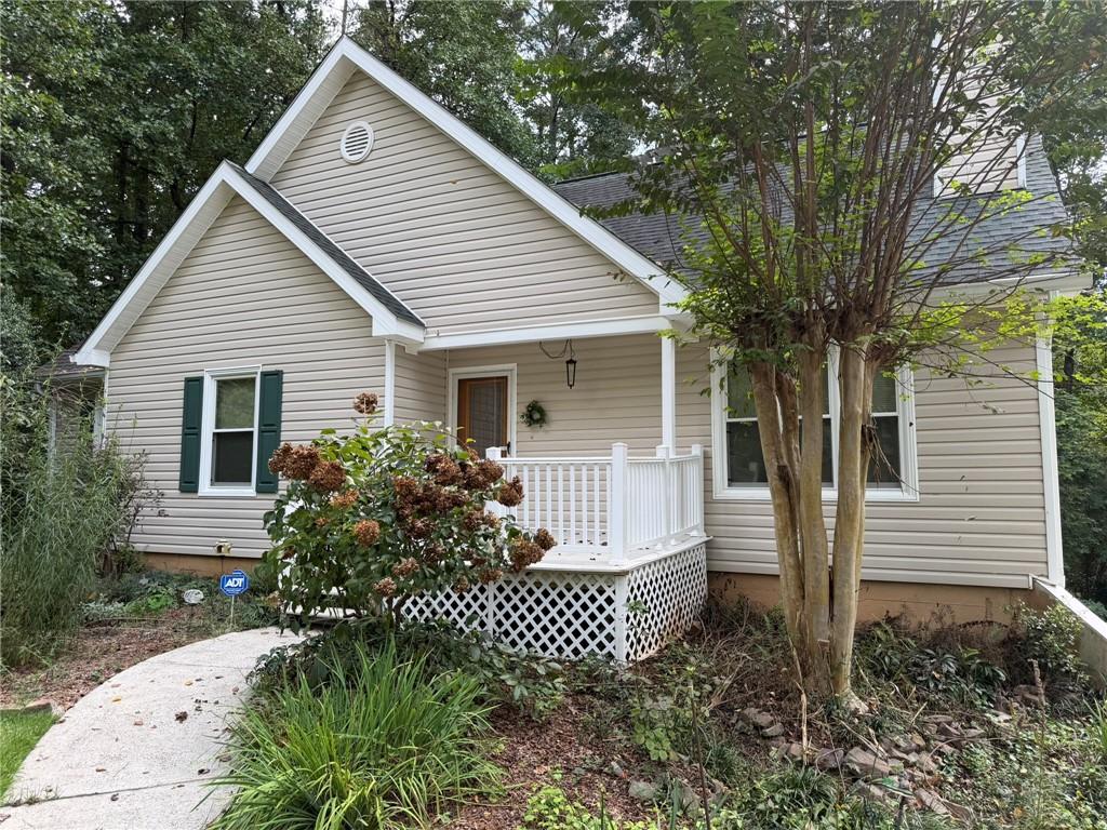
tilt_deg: +4.7
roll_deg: +0.4
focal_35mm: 24
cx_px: 554
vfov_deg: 56.8
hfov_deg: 71.6
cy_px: 415
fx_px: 768
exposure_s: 1/399
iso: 80
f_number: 1.78
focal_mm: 6.76
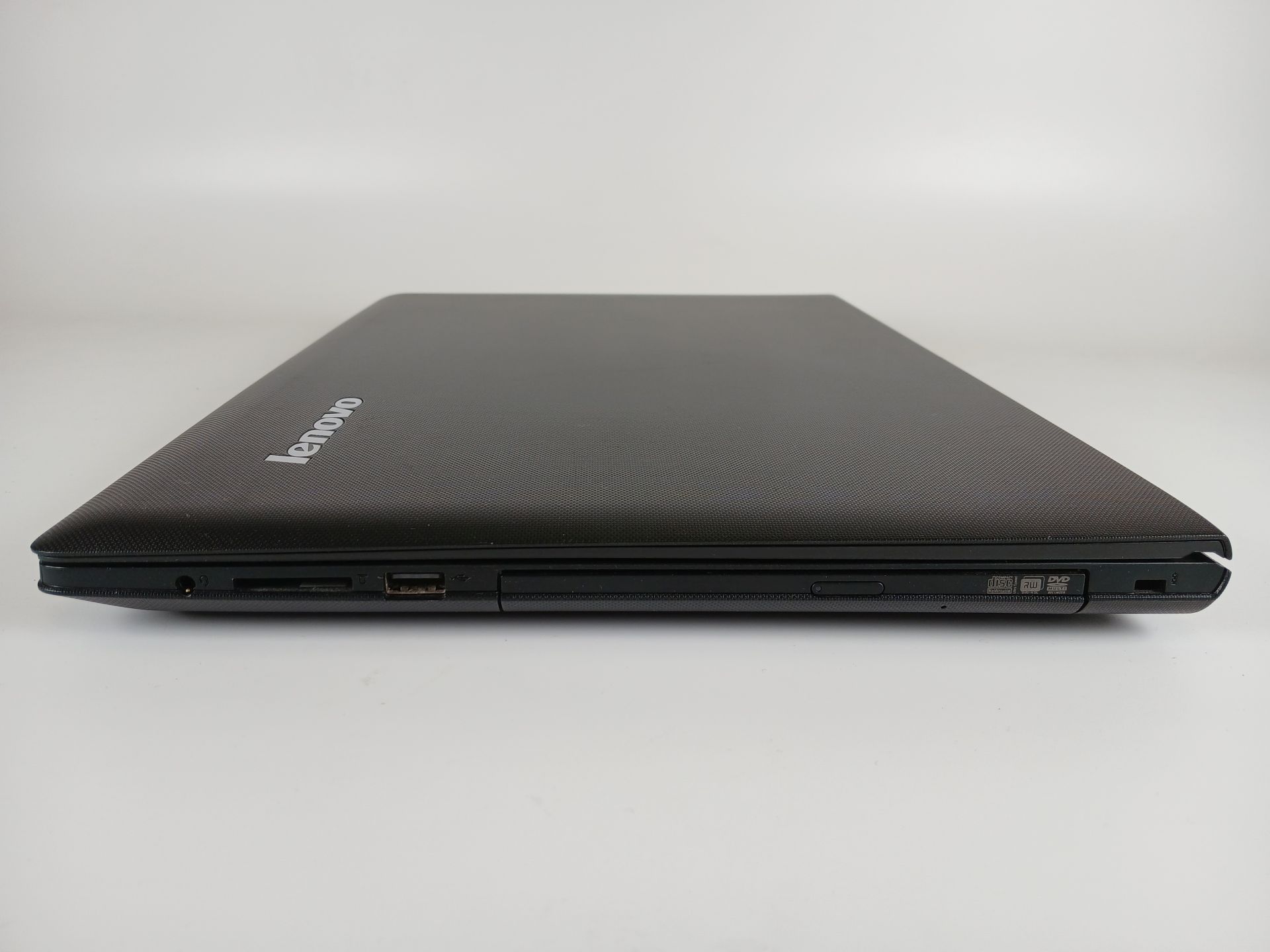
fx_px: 954
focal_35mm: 26
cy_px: 476
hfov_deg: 67.3
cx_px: 635
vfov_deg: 53.1
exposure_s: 1/100
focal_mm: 3.98
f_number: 1.8
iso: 32
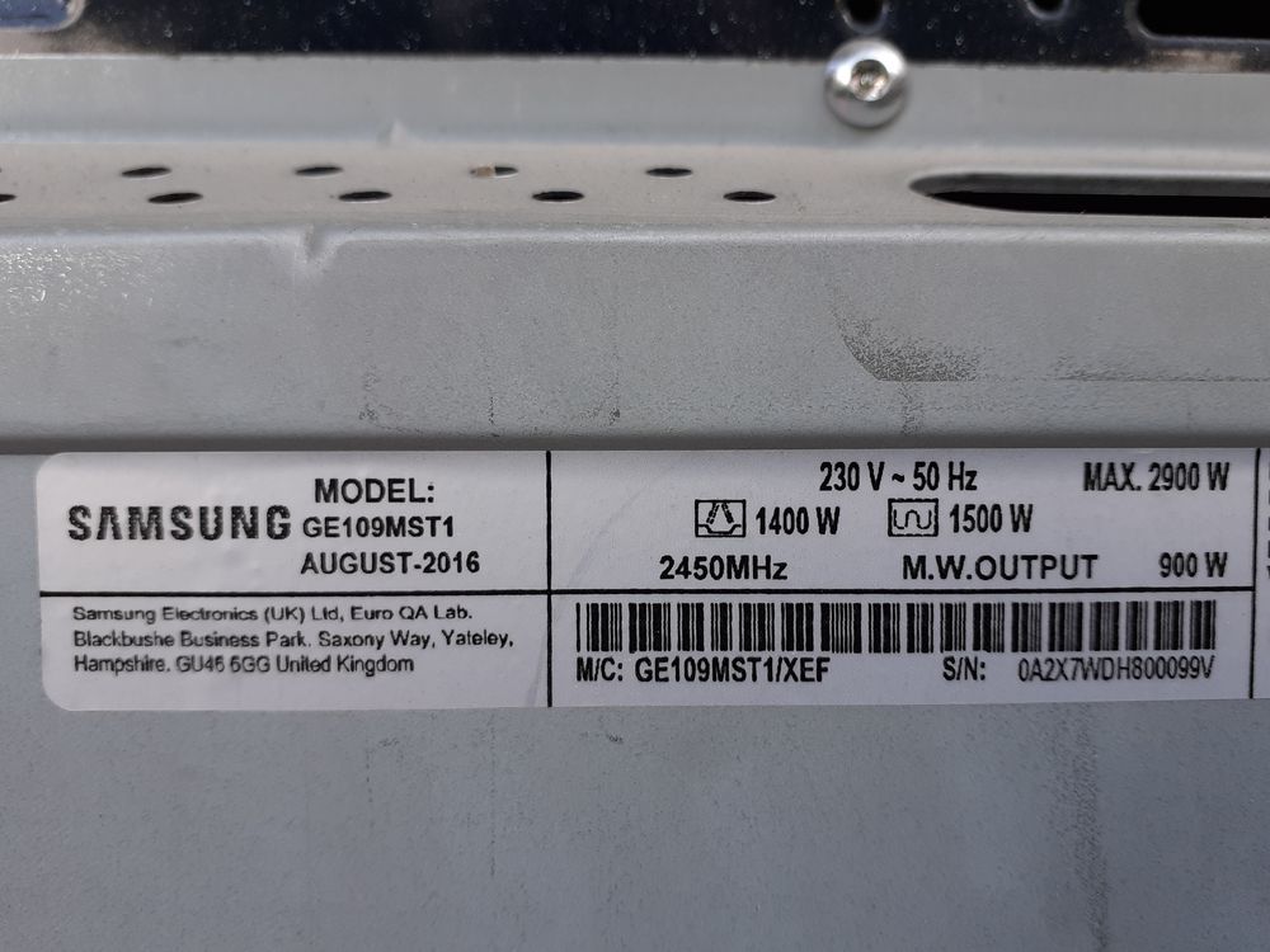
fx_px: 991
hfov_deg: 65.3
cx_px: 635
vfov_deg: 51.4
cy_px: 476
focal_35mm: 27
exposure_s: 1/102
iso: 40
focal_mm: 3.6
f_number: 1.9
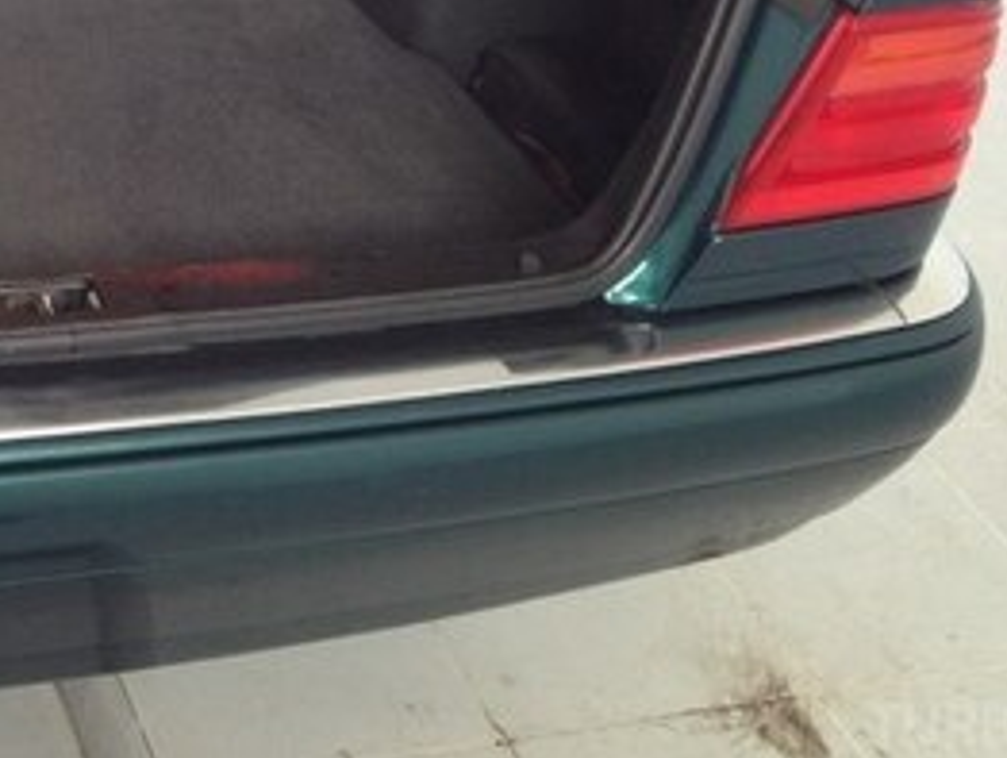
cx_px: -92
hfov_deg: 22.3
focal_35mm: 83
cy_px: -160
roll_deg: -3.1
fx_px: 2417
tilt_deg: -26.1
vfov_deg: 17.0
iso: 50
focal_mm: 4.12
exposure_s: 1/20
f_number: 2.4
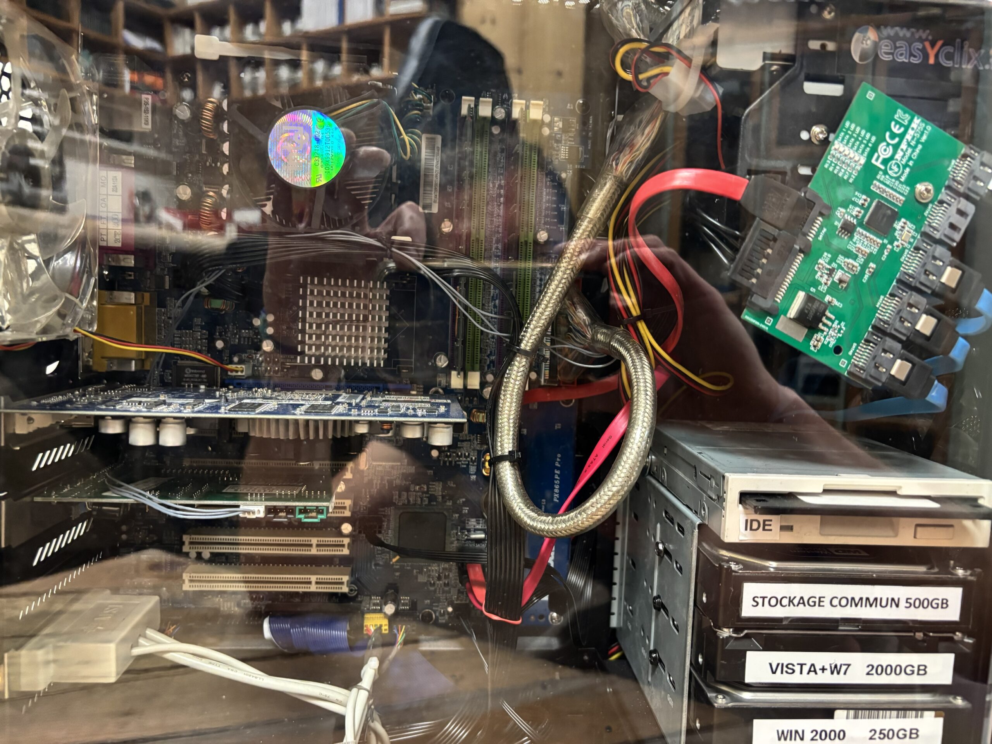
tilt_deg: -5.3
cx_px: 496
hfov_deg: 67.3
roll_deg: -2.5
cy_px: 372
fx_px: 745
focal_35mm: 26
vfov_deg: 53.1
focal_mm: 5.96
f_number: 1.6
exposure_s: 1/33
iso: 500
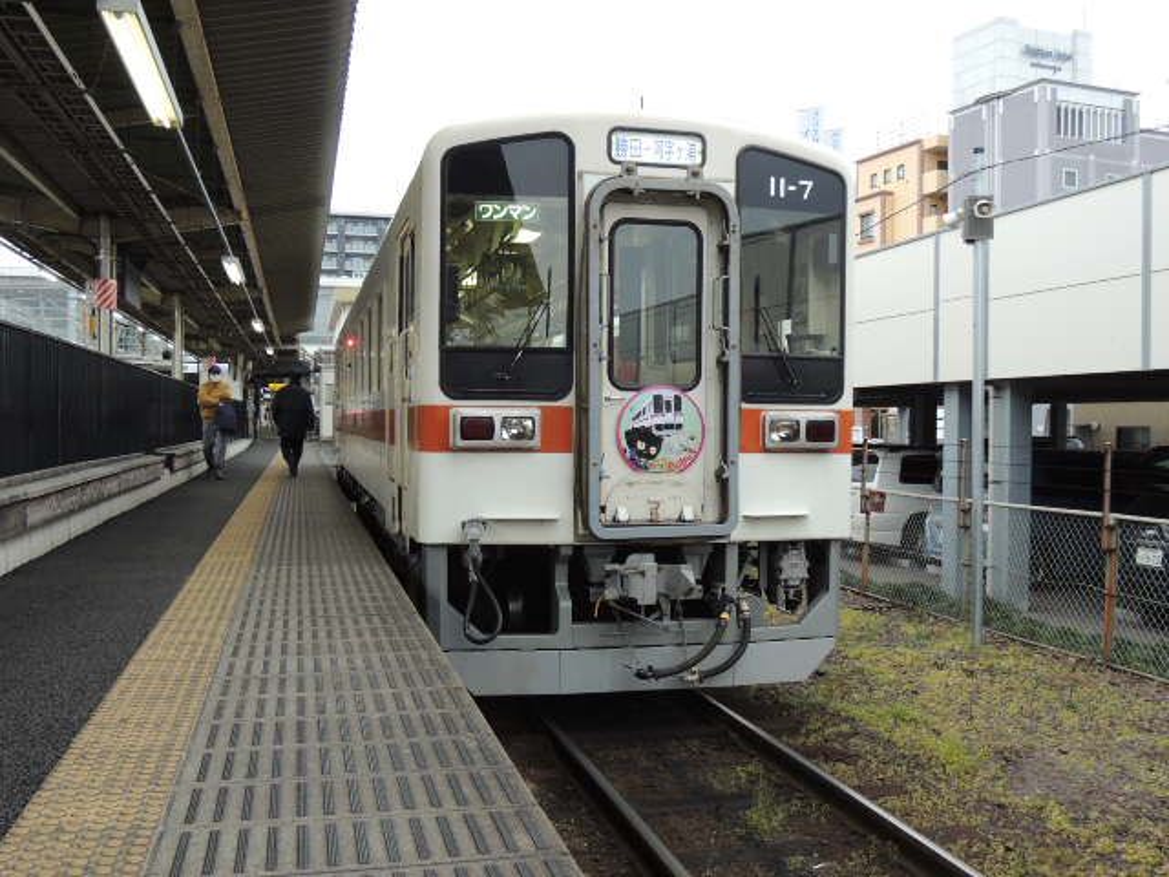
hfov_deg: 52.6
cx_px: 584
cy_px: 438
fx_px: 1182
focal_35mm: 35
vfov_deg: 40.7
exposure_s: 1/40
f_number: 3.3
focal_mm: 6.2
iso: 200
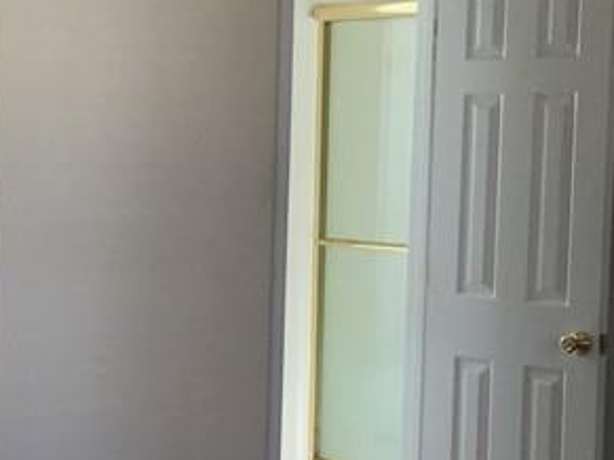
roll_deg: -0.9
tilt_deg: -4.4
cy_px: 264
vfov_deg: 14.5
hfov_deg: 18.8
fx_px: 1808
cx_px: 21
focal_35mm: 102
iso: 40
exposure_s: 1/30
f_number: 2.2
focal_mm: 4.15
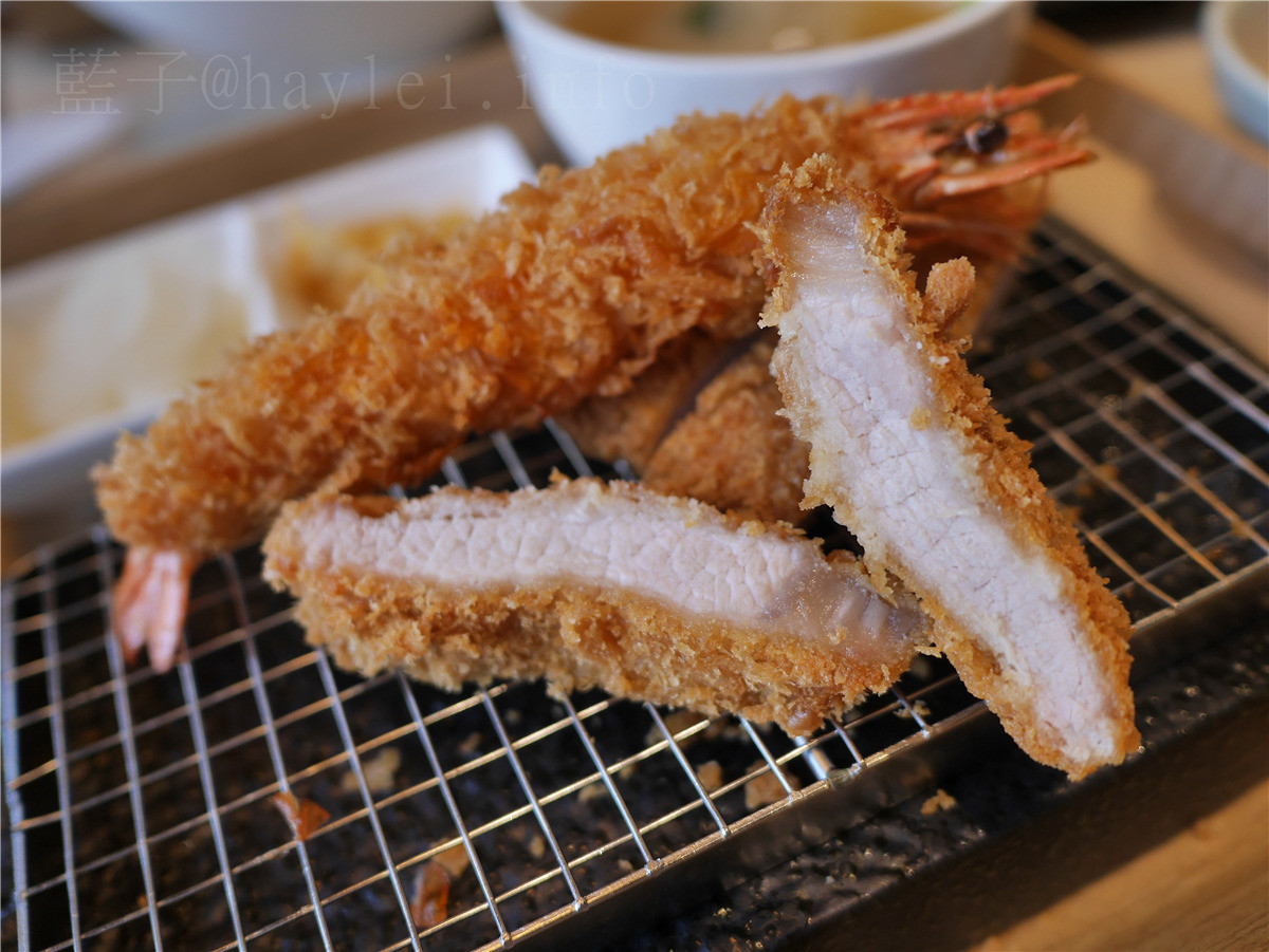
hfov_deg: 59.9
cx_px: 634
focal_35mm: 30
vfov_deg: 46.8
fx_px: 1100
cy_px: 476
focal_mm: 15
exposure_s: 1/160
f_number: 2.2
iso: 200
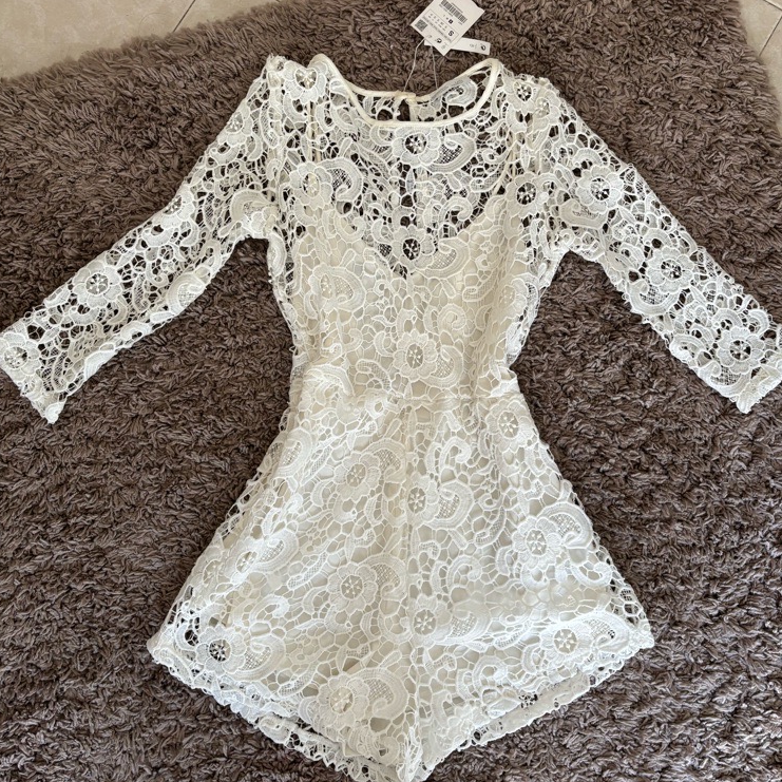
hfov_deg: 52.5
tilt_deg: -83.2
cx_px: 393
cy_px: 367
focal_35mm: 31
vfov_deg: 52.5
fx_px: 792
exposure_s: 1/68
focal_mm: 5.96
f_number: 1.6
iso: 125
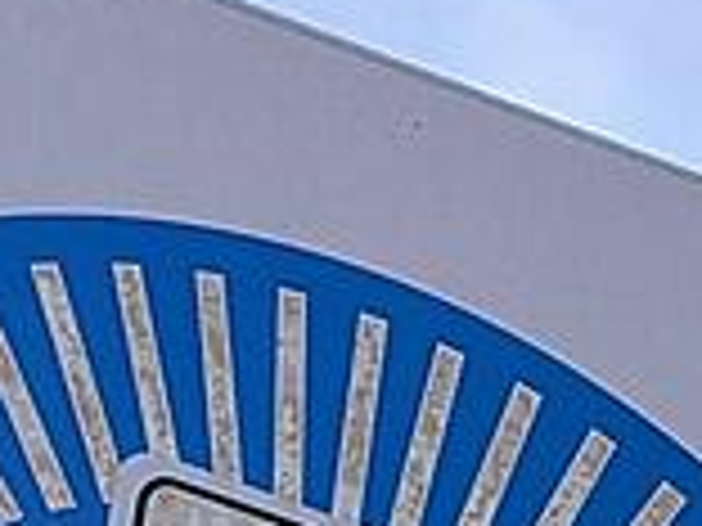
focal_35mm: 251
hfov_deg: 7.9
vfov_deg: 5.8
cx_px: 248
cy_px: 922
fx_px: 5090
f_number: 1.68
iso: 21
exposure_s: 1/1631
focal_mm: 6.9
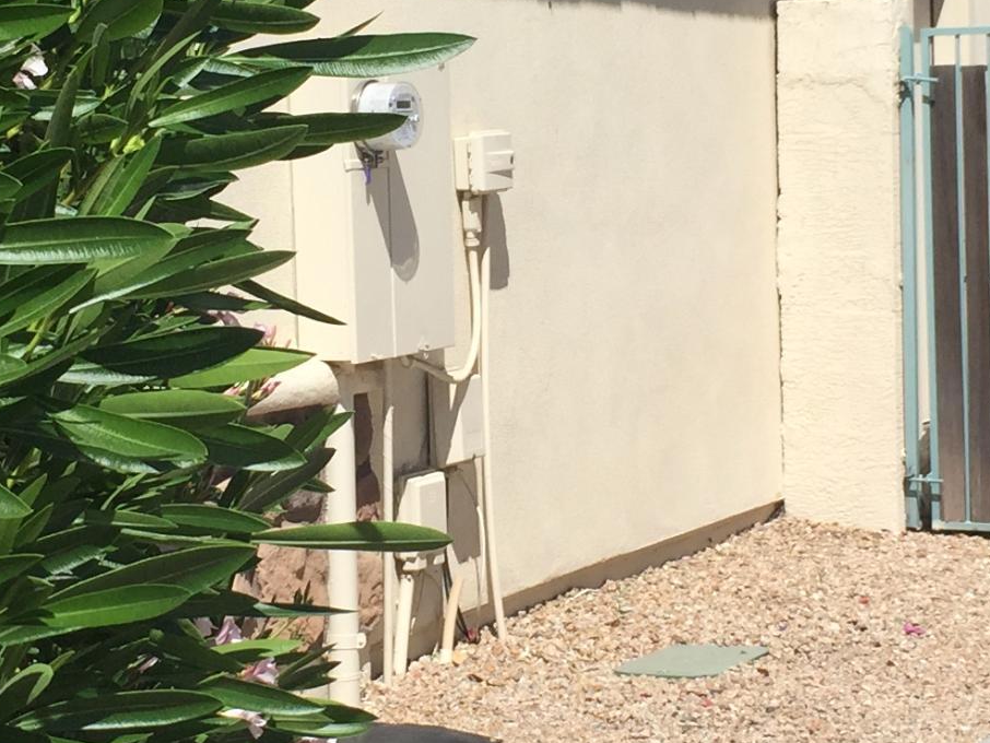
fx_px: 2746
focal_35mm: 96
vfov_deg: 15.4
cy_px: 287
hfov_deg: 20.4
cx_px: 433
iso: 32
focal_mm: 4.15
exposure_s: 1/3300
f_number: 2.2
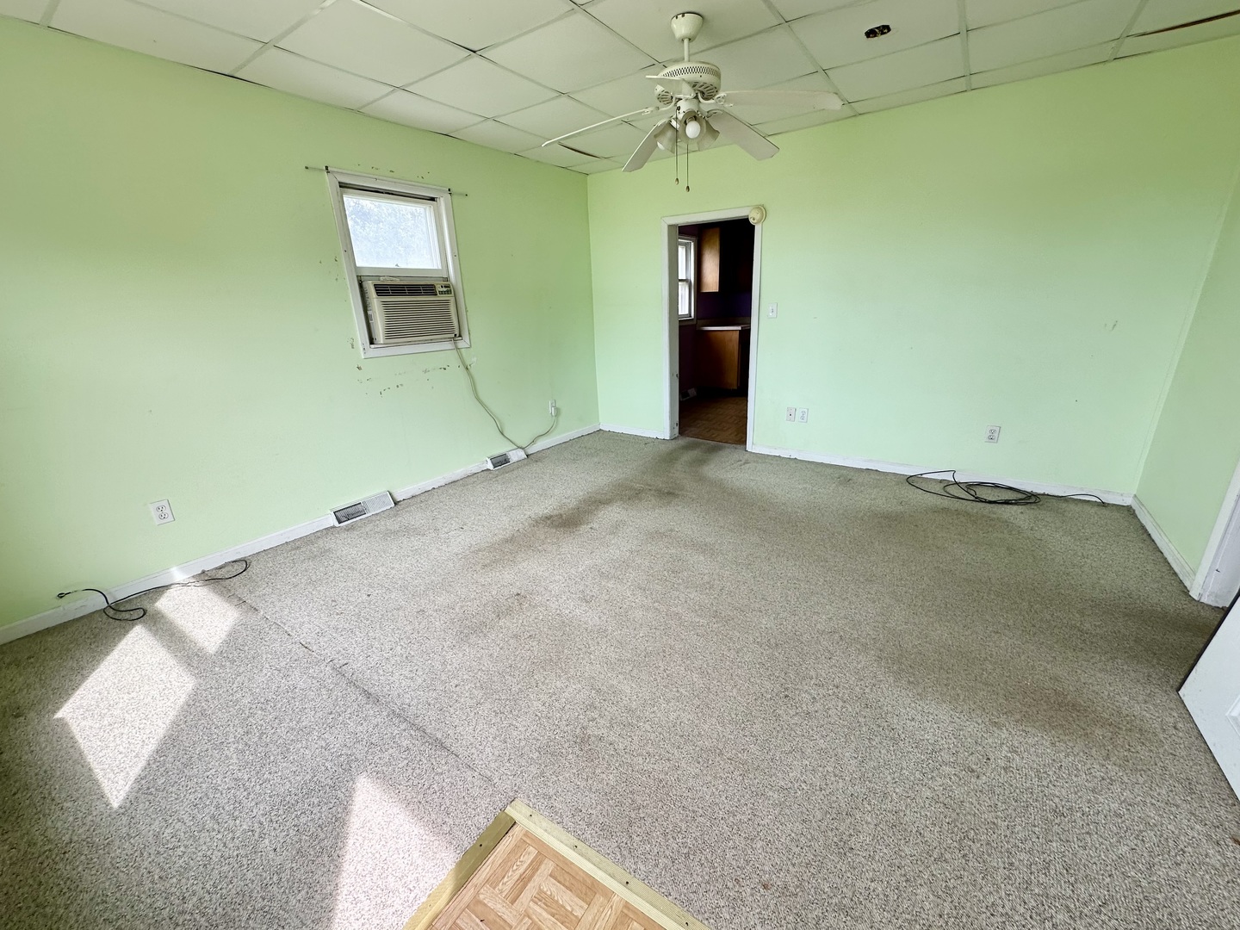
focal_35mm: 14
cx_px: 620
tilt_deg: -17.5
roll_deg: +2.3
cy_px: 465
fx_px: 502
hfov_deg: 102.1
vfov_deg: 85.7
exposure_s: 1/99
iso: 50
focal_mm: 2.22
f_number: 2.2
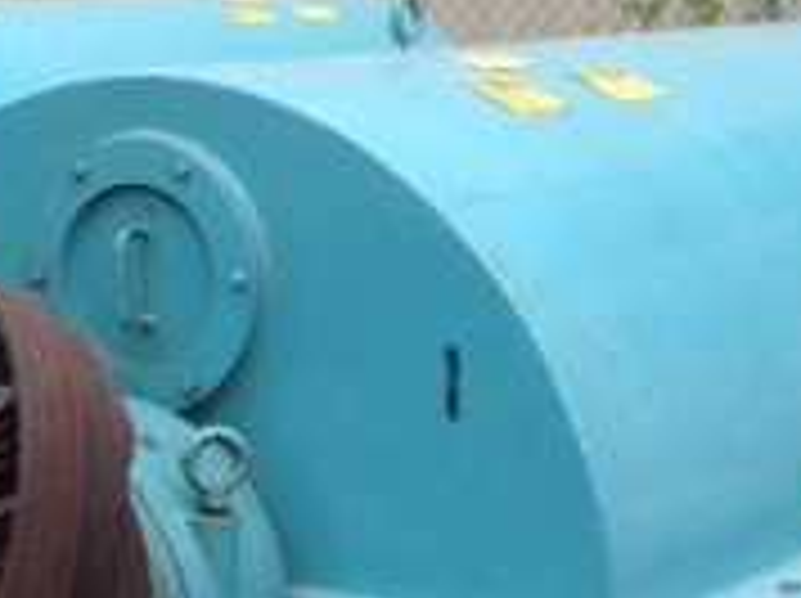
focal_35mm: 126
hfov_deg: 15.4
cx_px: 4
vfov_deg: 11.7
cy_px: 459
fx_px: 2912
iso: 64
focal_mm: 4.28
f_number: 2.4
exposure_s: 1/297
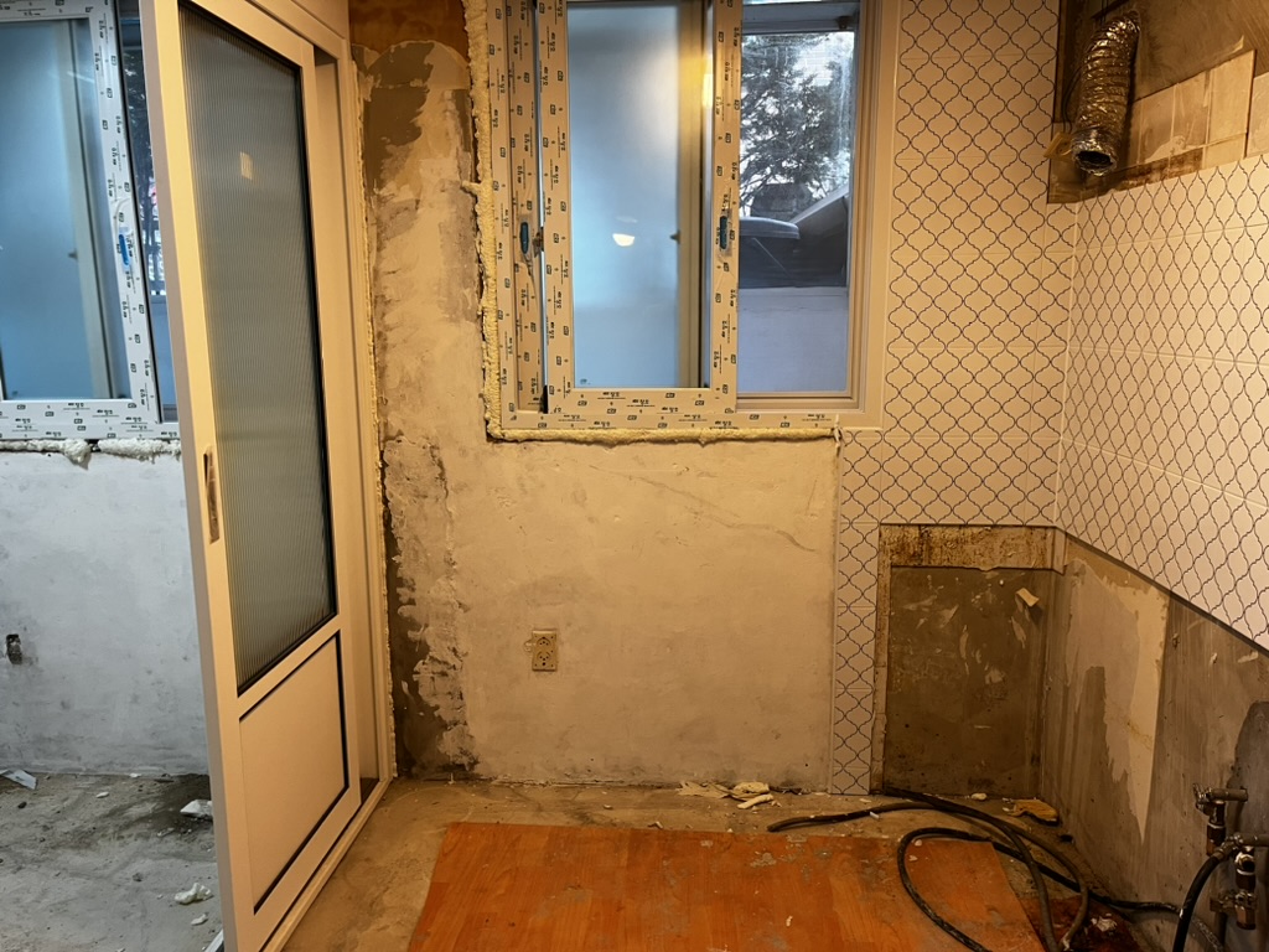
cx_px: 634
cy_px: 476
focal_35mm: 26
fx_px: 953
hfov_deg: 67.3
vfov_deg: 53.1
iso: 125
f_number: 1.6
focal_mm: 5.1
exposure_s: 1/60
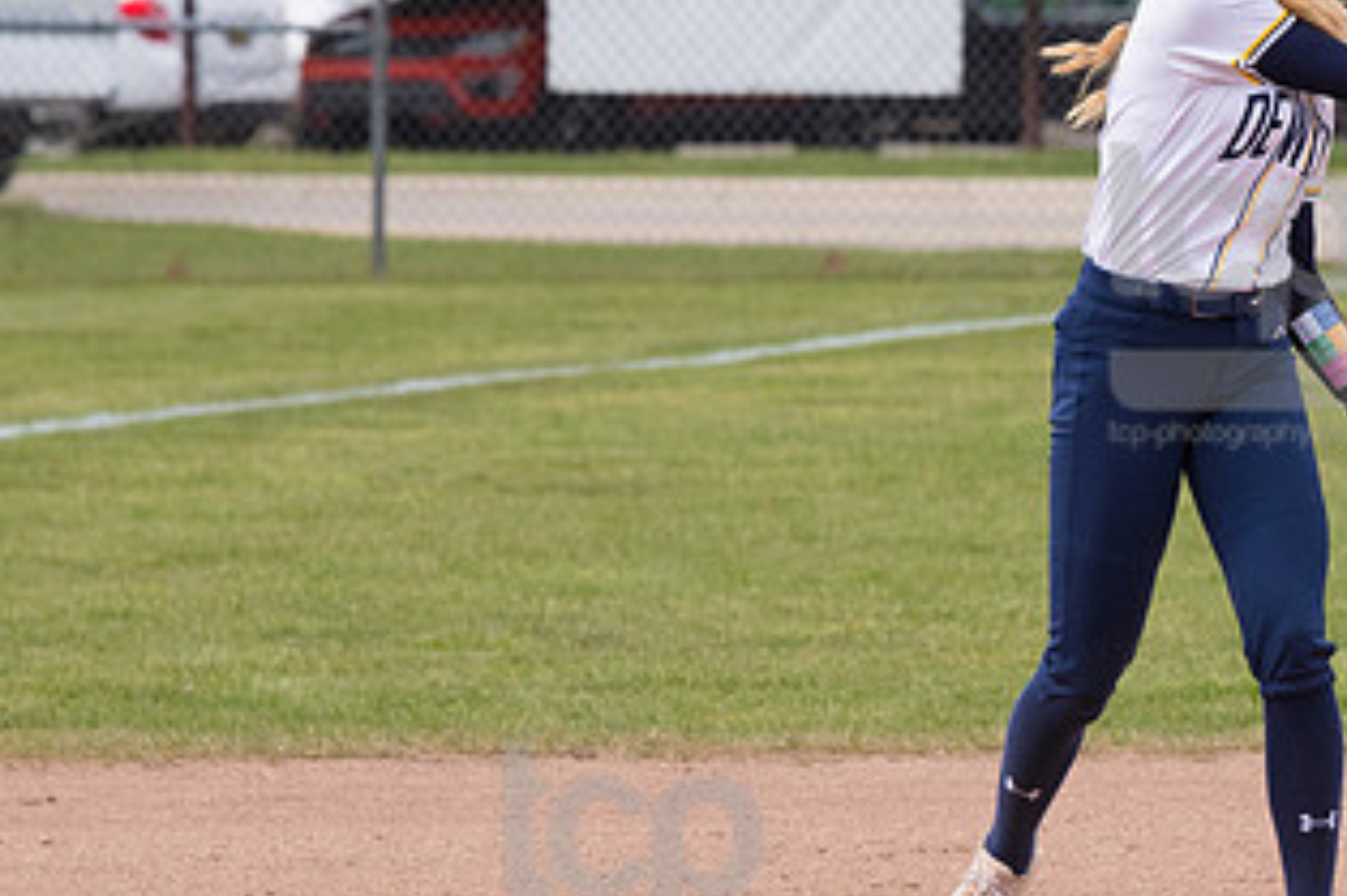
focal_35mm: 554
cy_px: 296
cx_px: 1240
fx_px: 20717
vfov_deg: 2.5
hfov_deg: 3.7
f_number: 5.6
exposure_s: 1/1600
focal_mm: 200
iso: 640
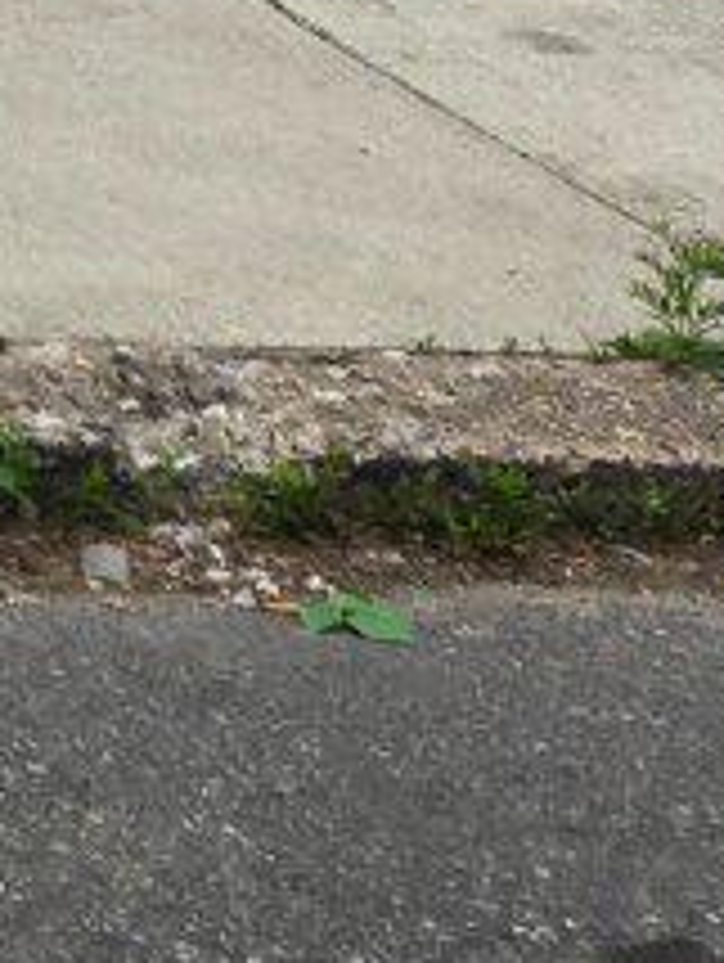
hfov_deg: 7.4
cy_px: -1498
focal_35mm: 165
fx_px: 4592
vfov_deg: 10.1
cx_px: -1799
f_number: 1.8
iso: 64
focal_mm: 5.4
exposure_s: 1/2921
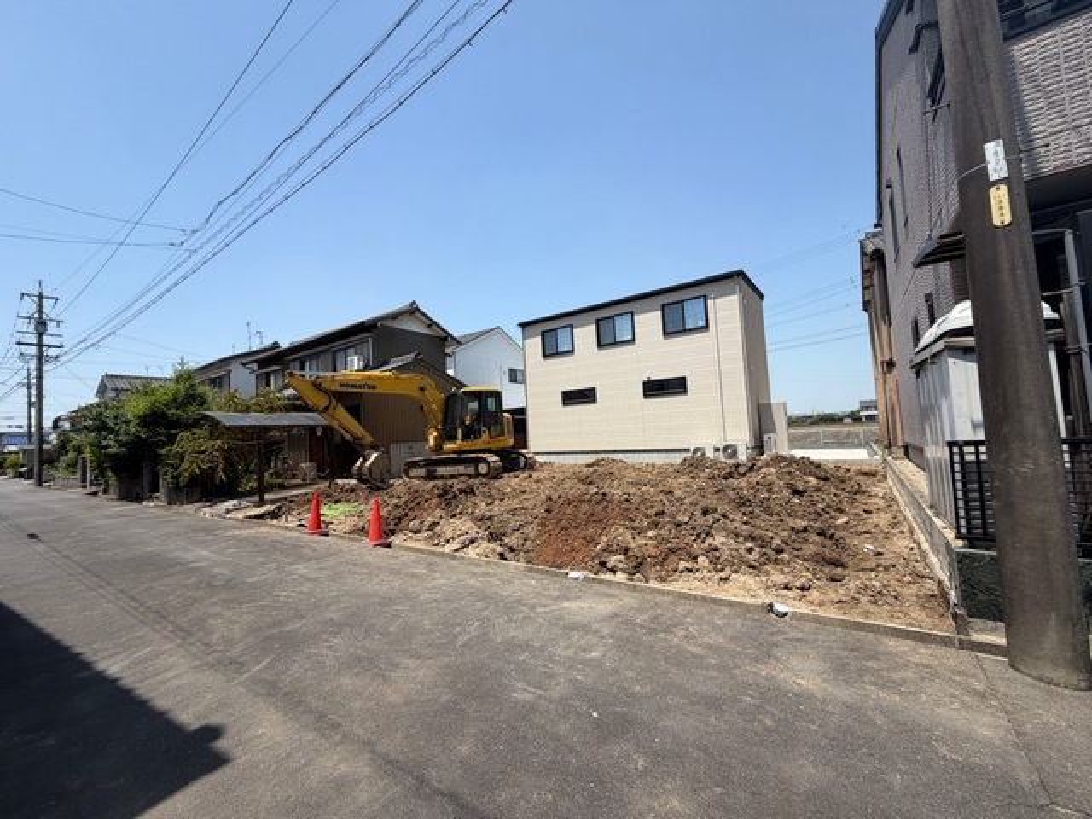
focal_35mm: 14
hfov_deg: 102.1
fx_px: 442
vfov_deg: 85.7
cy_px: 410
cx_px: 546
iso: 20
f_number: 2.2
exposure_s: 1/770
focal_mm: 2.22
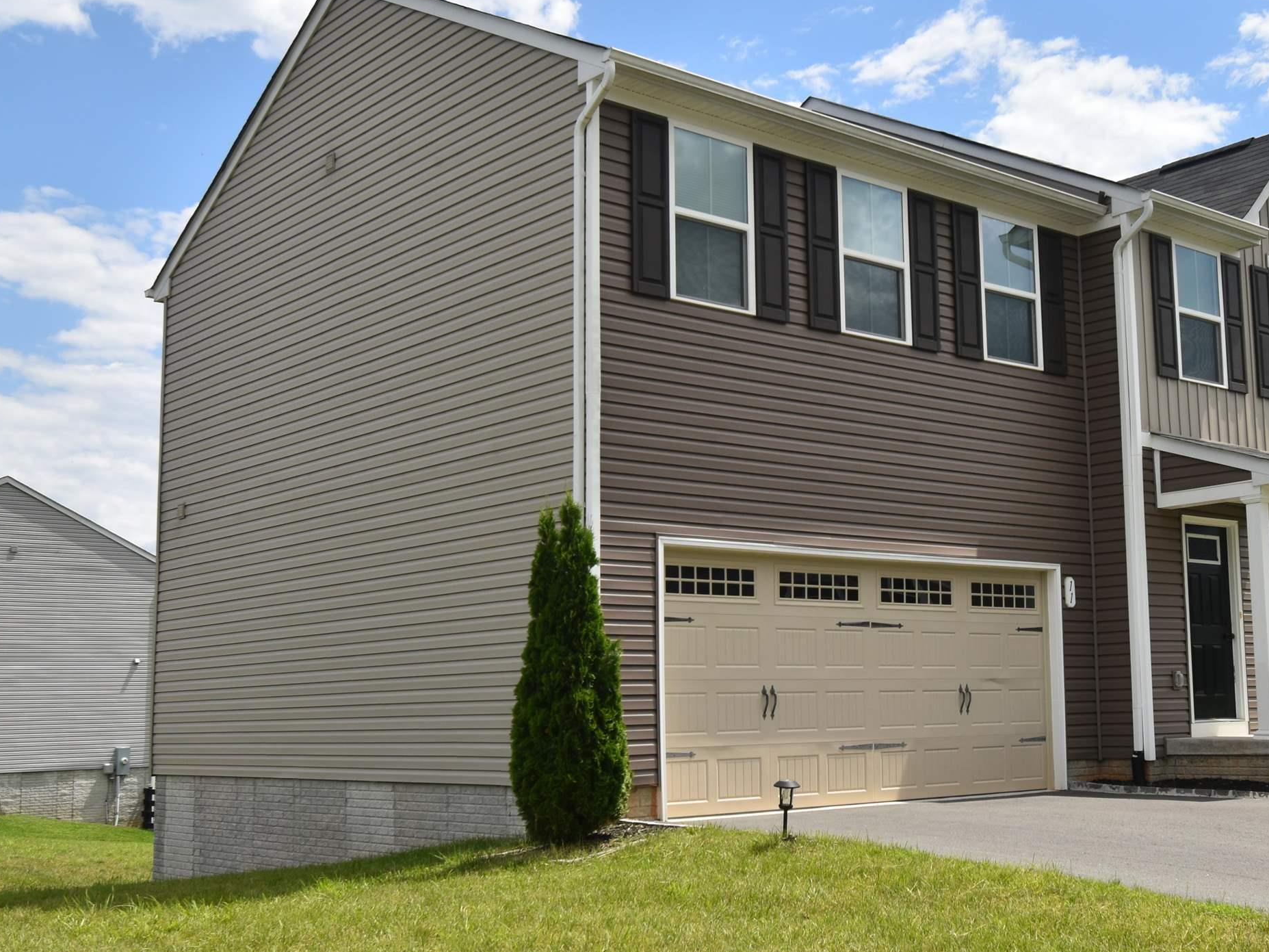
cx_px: 846
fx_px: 1576
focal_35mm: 43
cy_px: 485
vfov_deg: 33.6
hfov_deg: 43.2
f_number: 9
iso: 100
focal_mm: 18
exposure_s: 1/320
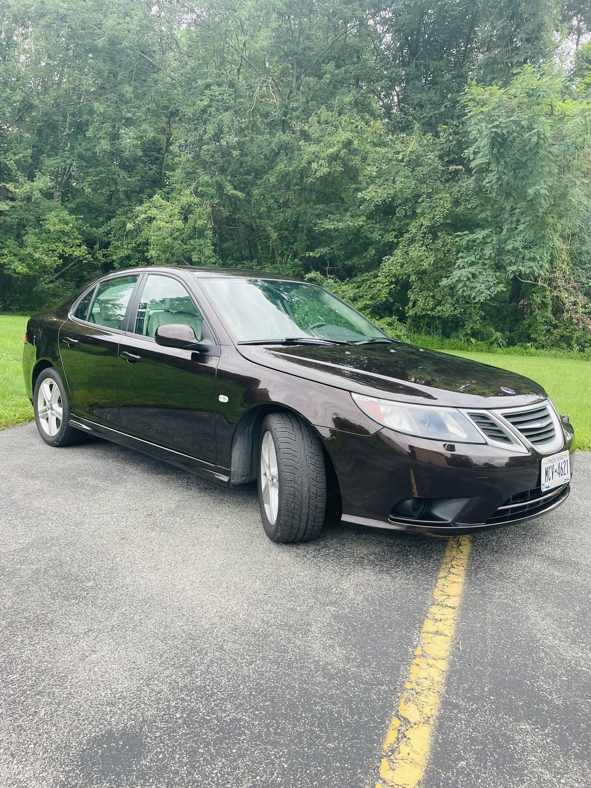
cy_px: 394
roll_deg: -0.7
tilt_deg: -8.3
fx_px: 592
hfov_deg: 53.1
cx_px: 296
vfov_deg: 67.3
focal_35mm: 26
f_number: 1.6
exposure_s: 1/121
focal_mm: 4.2
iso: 32
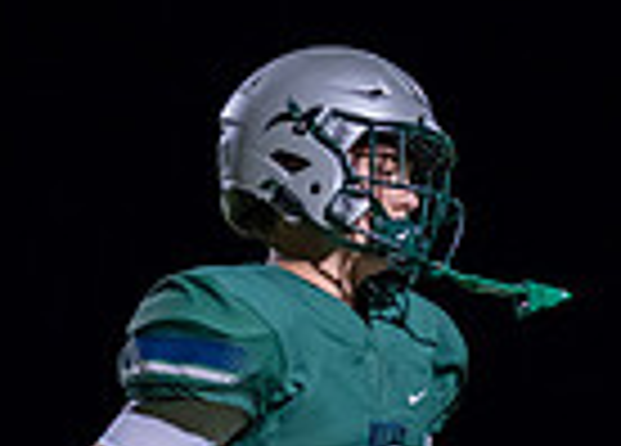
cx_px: 212
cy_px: 559
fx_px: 13477
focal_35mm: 763
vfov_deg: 1.9
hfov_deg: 2.6
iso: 1600
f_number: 1.8
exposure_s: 1/1250
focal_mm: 135
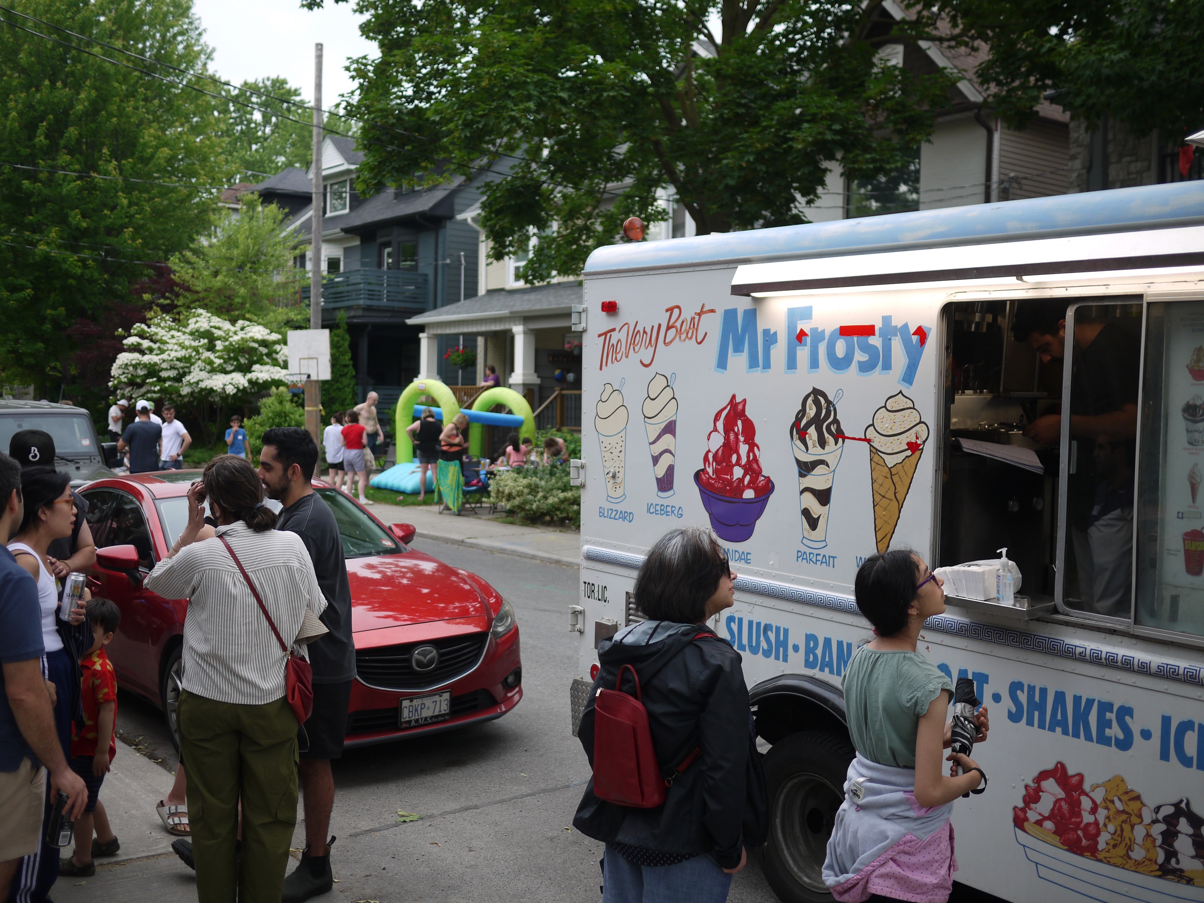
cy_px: 452
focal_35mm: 40
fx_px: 1391
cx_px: 602
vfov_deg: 36.0
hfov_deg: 46.8
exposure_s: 1/800
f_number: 1.8
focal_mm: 20
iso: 100
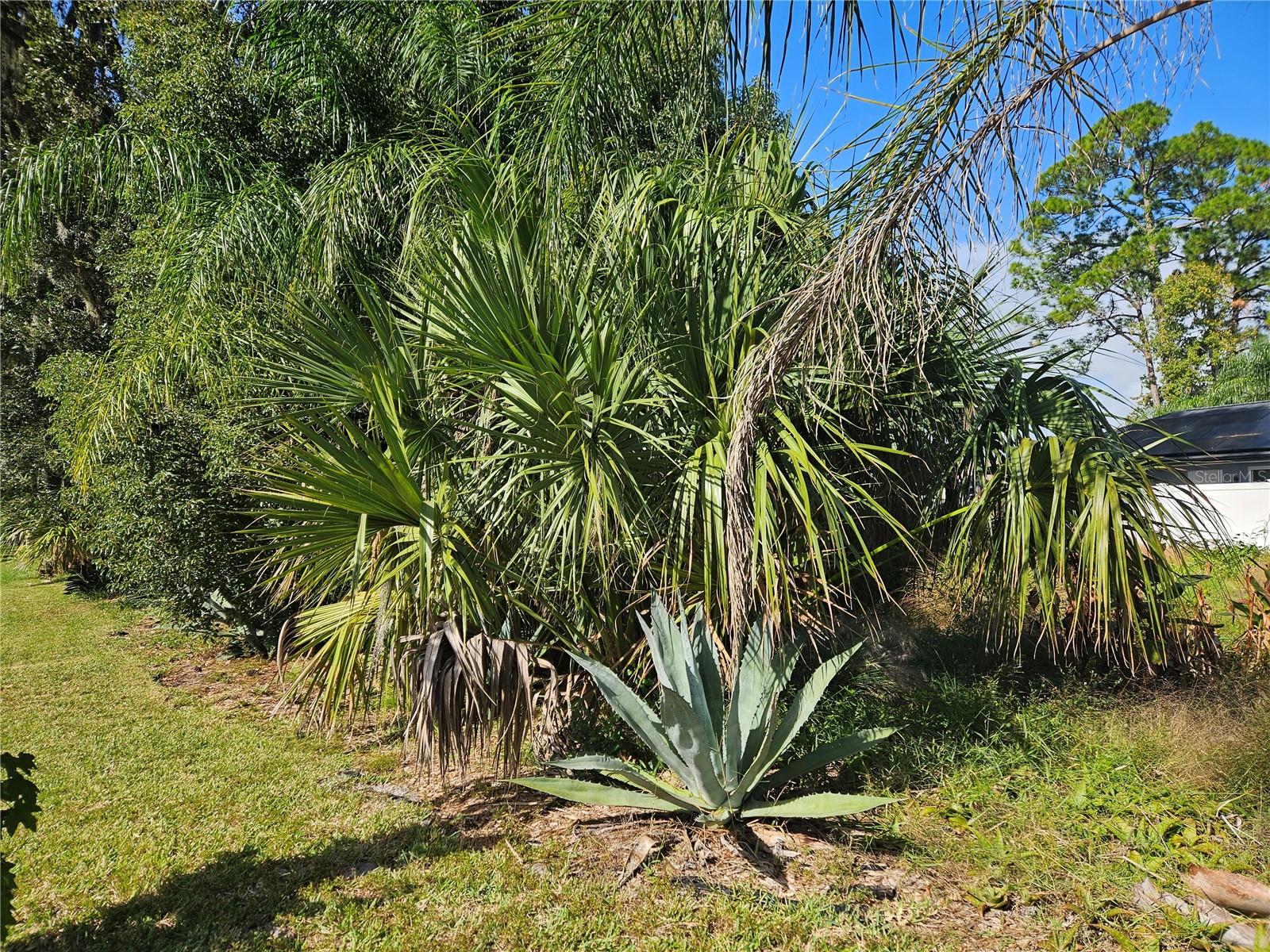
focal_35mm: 23
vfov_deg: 58.9
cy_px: 476
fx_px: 844
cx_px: 635
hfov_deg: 73.9
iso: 25
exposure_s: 1/1286
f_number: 1.8
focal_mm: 5.4
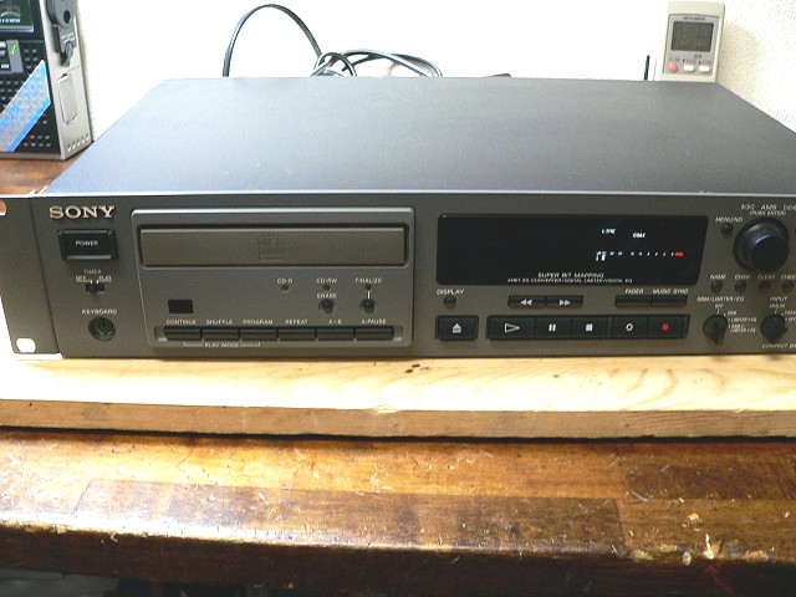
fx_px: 828
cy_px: 298
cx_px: 398
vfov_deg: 39.7
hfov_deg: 51.4
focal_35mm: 36
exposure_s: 1/8
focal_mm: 6
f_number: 2.8
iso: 200
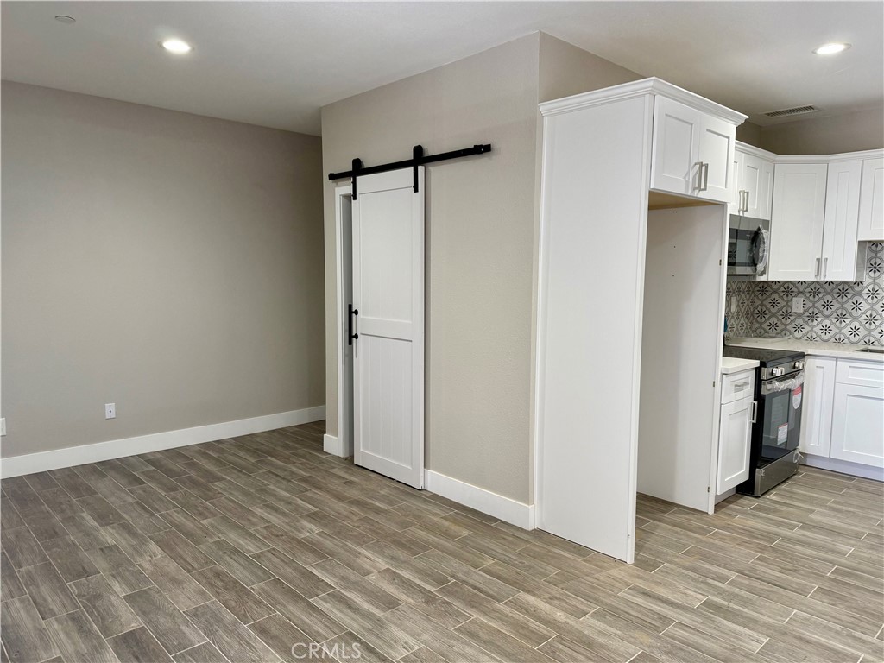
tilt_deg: -4.9
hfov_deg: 71.6
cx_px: 442
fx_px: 613
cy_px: 332
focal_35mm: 24
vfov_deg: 56.8
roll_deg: -0.4
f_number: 1.78
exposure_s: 1/60
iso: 100
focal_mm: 6.76
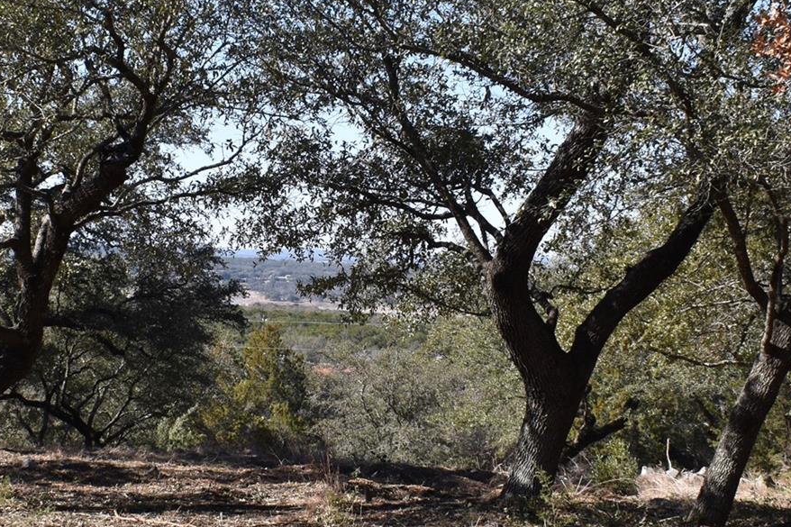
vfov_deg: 21.6
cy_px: 291
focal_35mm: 63
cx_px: 268
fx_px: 1384
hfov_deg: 31.7
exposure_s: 1/250
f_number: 8
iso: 200
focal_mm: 18
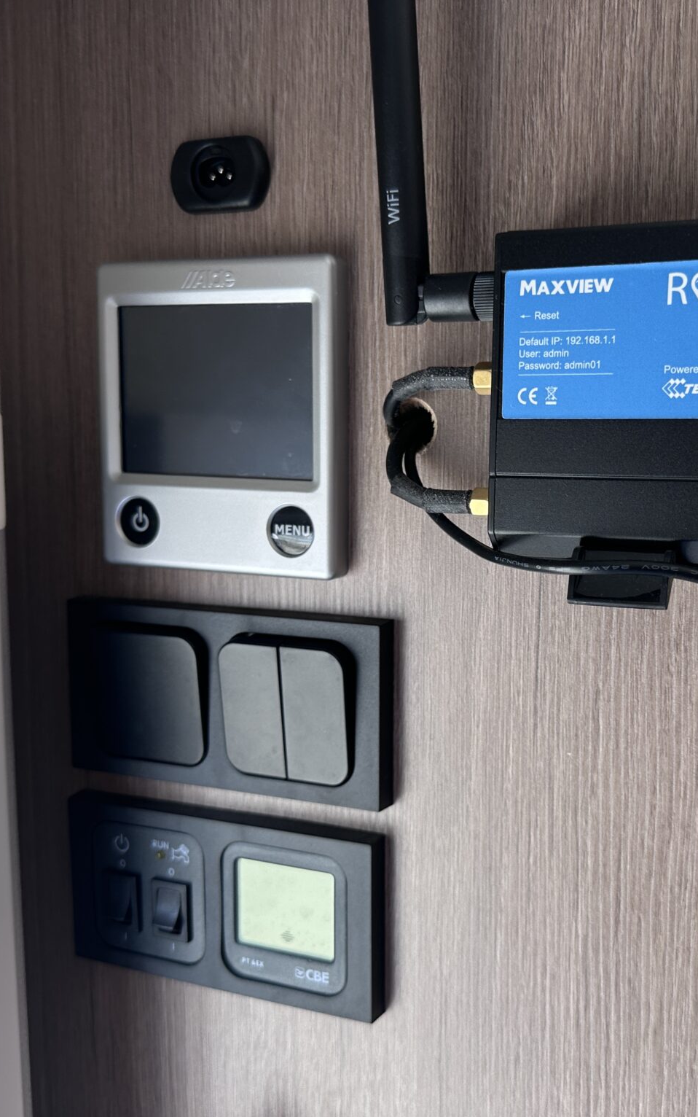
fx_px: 1034
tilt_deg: -5.2
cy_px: 558
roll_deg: -0.1
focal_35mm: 34
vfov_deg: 56.7
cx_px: 458
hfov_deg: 36.9
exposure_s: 1/151
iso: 100
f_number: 1.78
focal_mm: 6.86
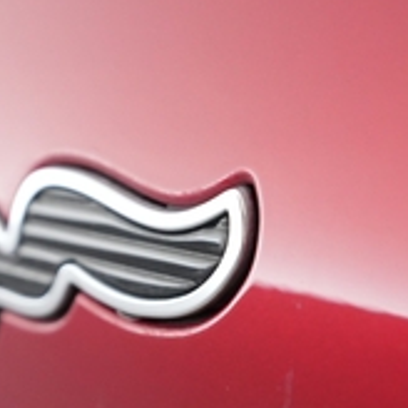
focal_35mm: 93
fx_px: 1240
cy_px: 391
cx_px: 164
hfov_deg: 18.7
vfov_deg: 18.3
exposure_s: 1/80
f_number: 4.5
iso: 3200
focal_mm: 28
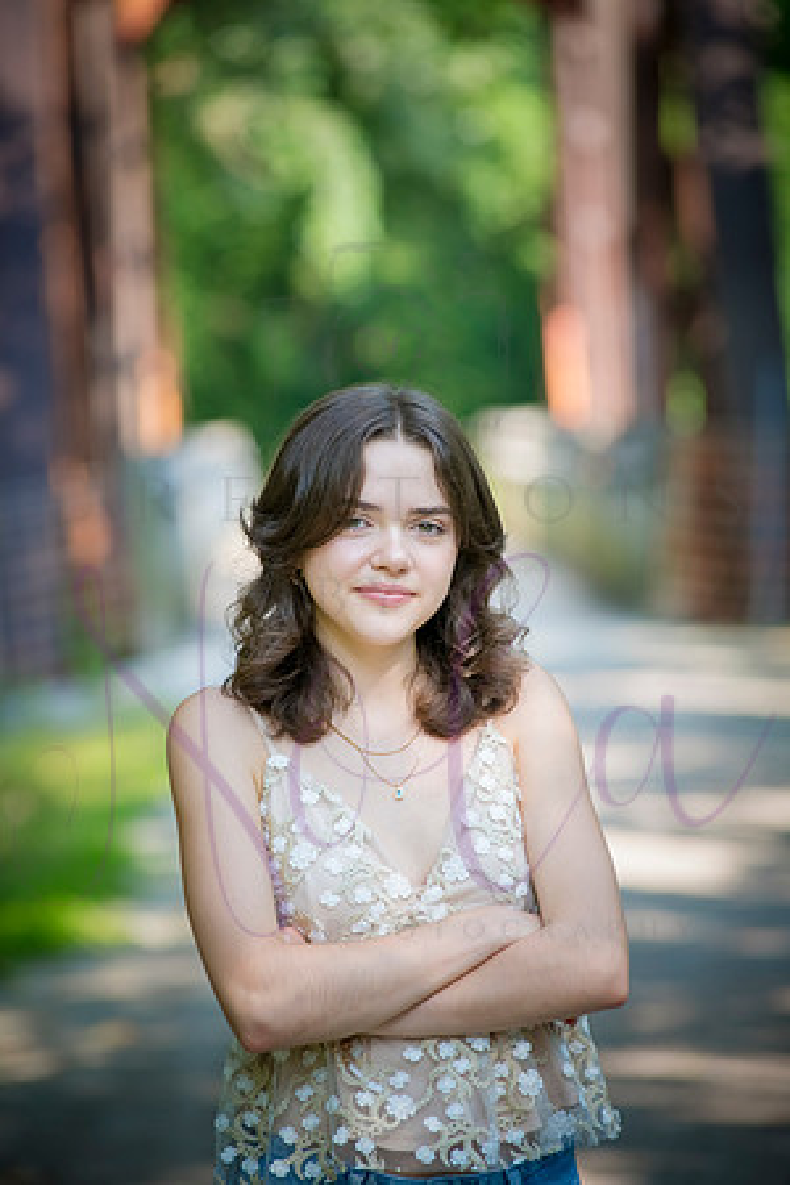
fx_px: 5595
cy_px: 592
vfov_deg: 12.1
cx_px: 395
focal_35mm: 170
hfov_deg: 8.1
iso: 400
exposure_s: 1/320
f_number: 5
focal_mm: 170
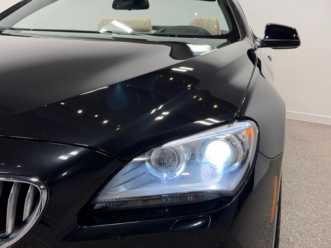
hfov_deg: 39.7
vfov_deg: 30.3
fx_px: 459
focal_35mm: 48
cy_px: 124
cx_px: 166
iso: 64
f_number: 1.78
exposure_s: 1/173
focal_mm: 6.76
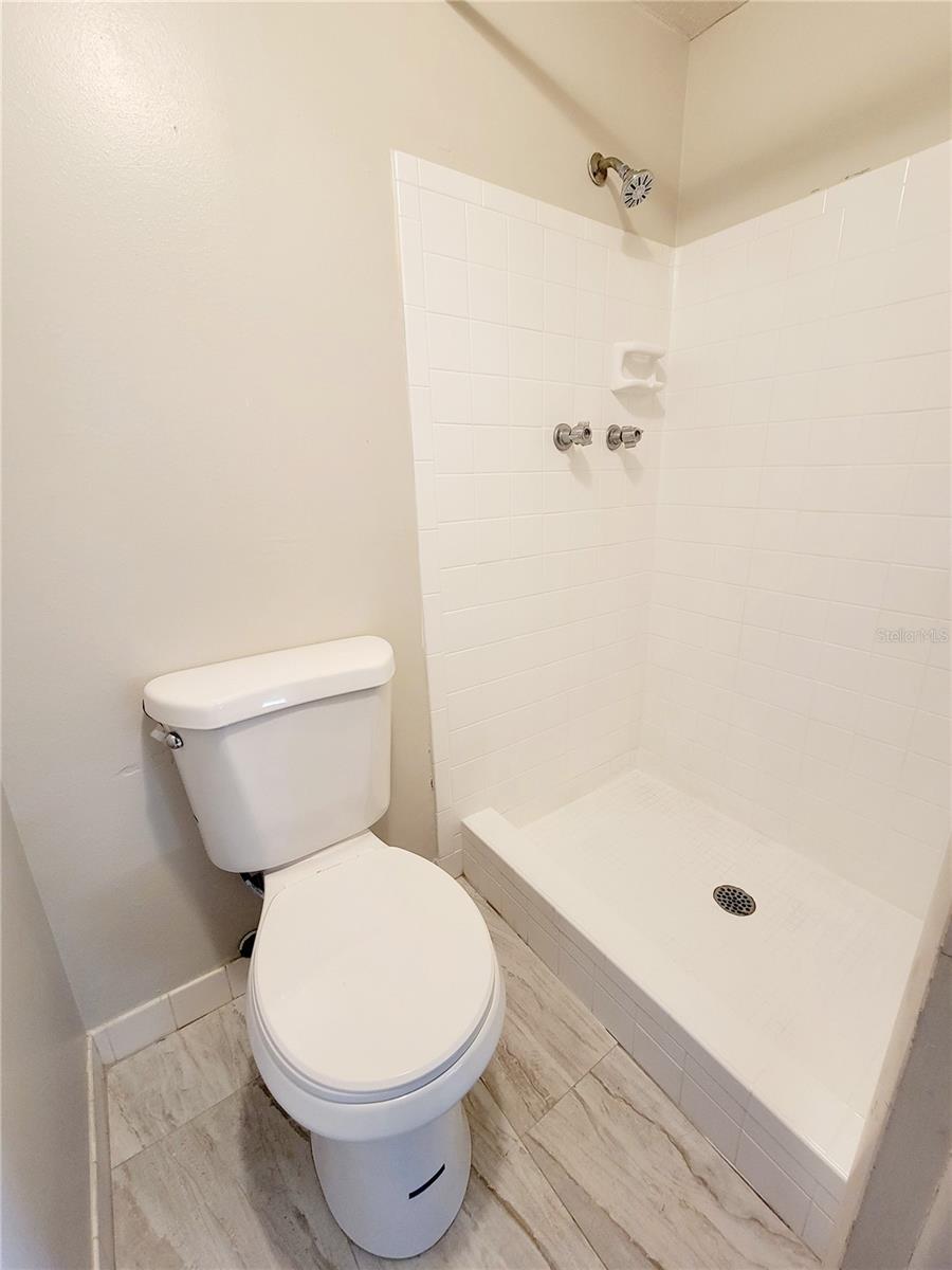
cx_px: 476
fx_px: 477
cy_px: 635
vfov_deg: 106.2
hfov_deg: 89.9
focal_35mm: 13
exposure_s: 1/60.2
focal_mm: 2.2
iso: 250
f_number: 2.2
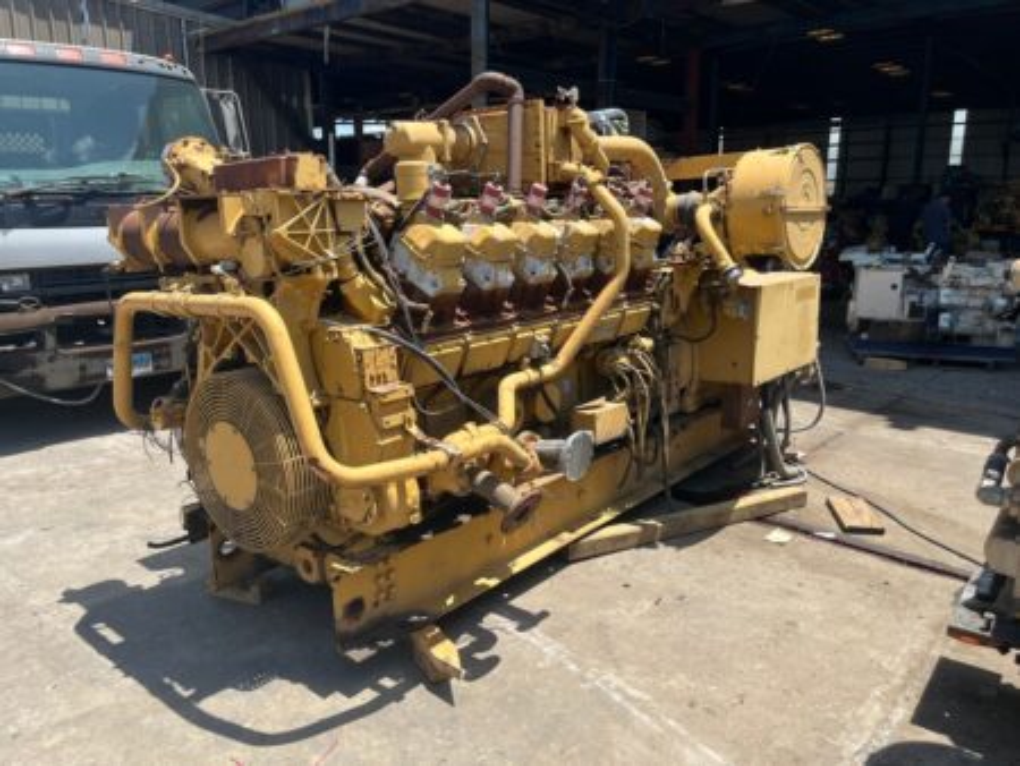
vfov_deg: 53.1
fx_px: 767
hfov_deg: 67.3
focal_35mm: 26
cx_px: 510
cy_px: 383
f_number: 1.6
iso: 50
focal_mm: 5.1
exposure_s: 1/1776
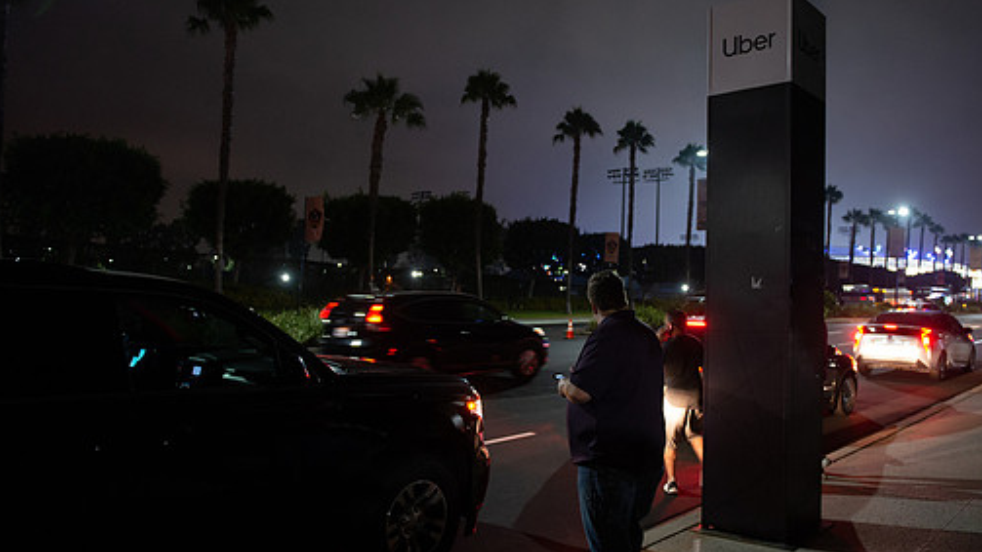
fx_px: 755
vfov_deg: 40.2
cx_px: 554
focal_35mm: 29
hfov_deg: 65.8
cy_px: 297
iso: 2000
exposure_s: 1/40
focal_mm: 24
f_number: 2.8
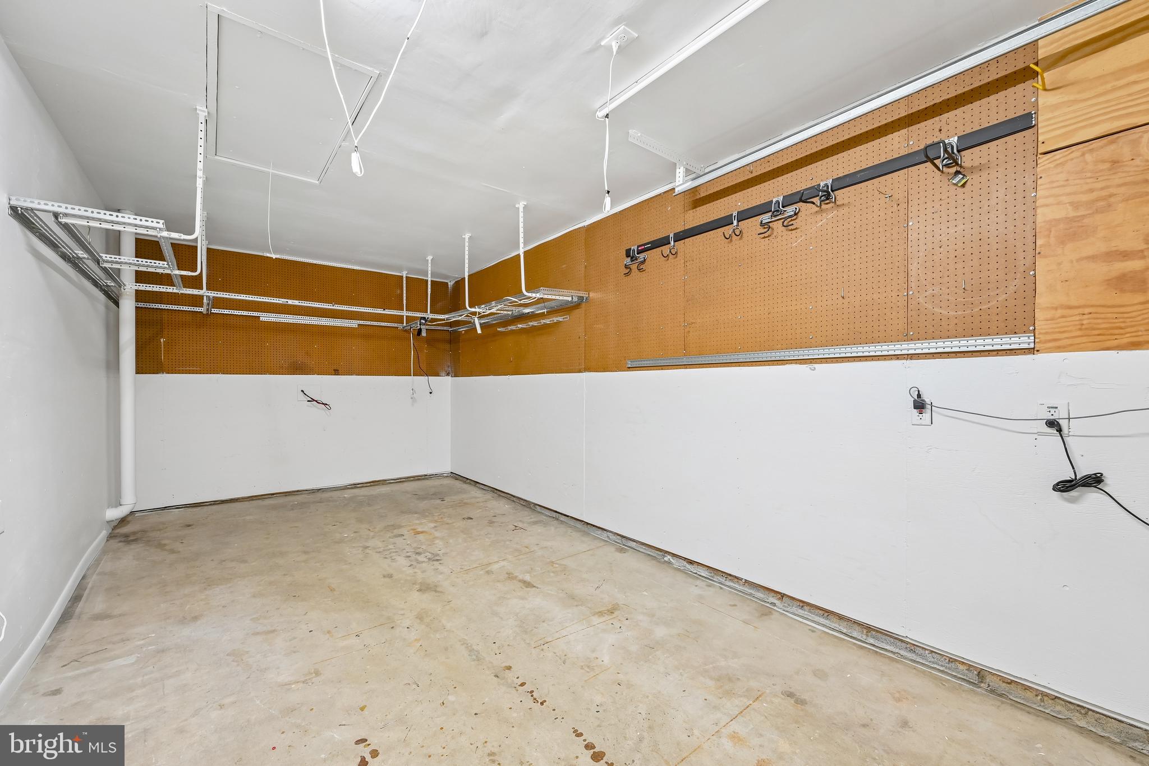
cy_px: 383
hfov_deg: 104.3
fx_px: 447
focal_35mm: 14
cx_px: 574
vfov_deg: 81.2
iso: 400
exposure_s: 1/6
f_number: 8
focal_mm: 14
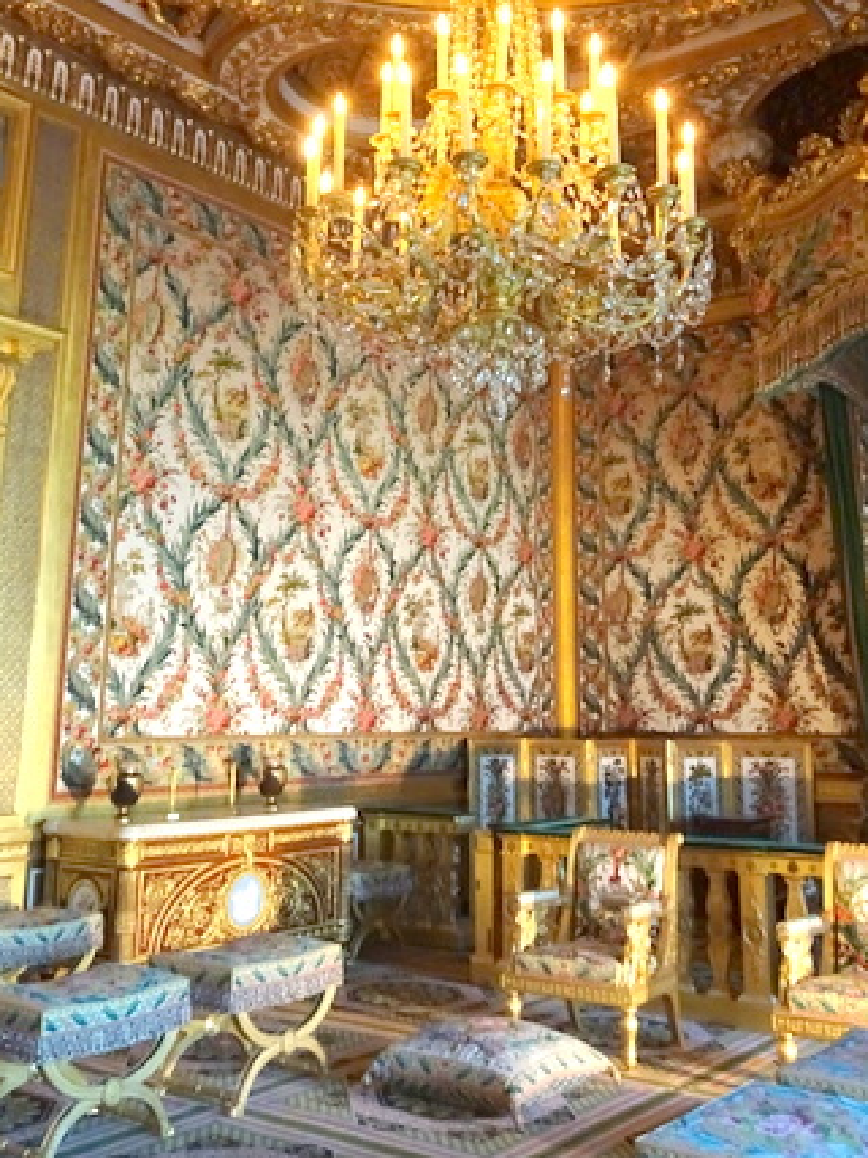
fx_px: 1204
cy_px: 404
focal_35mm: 36
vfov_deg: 50.6
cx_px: 450
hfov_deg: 39.6
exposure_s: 1/10
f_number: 3.5
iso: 800
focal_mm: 4.1
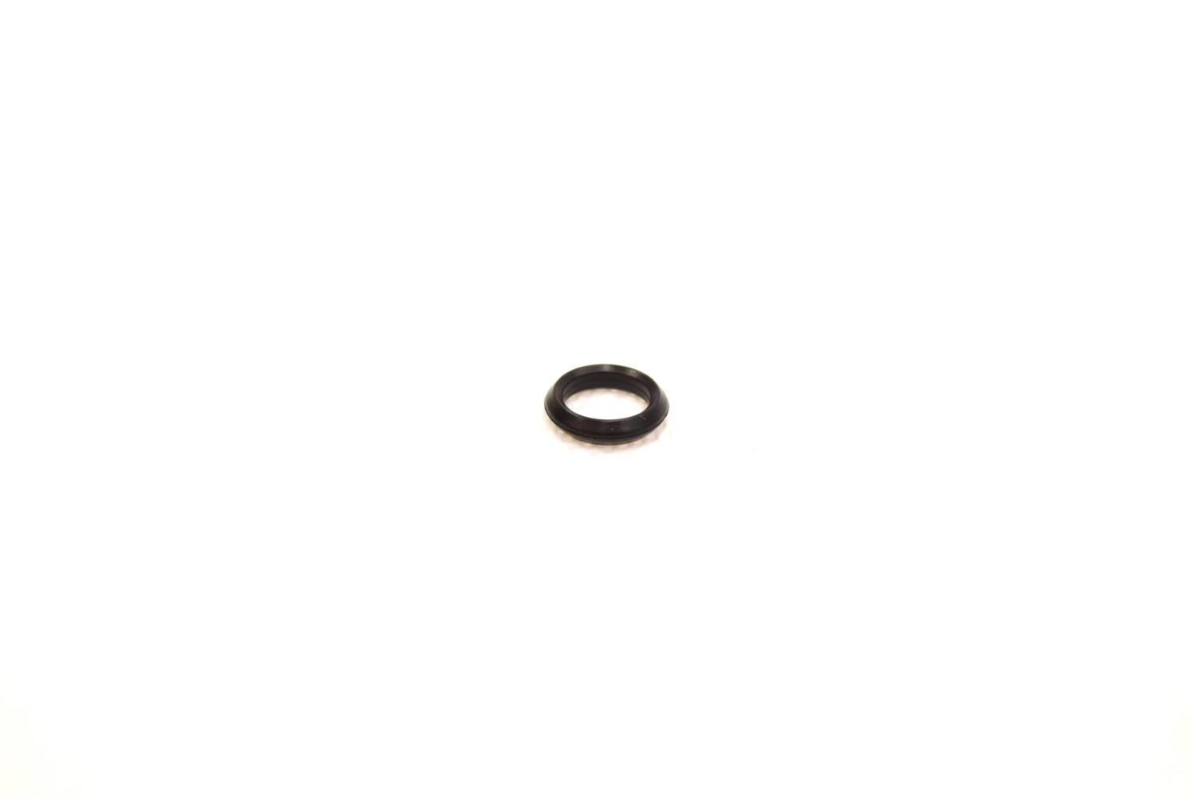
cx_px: 596
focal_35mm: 44
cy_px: 398
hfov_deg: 44.9
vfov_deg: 30.9
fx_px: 1441
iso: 400
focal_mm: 29
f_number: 6.3
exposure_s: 1/160
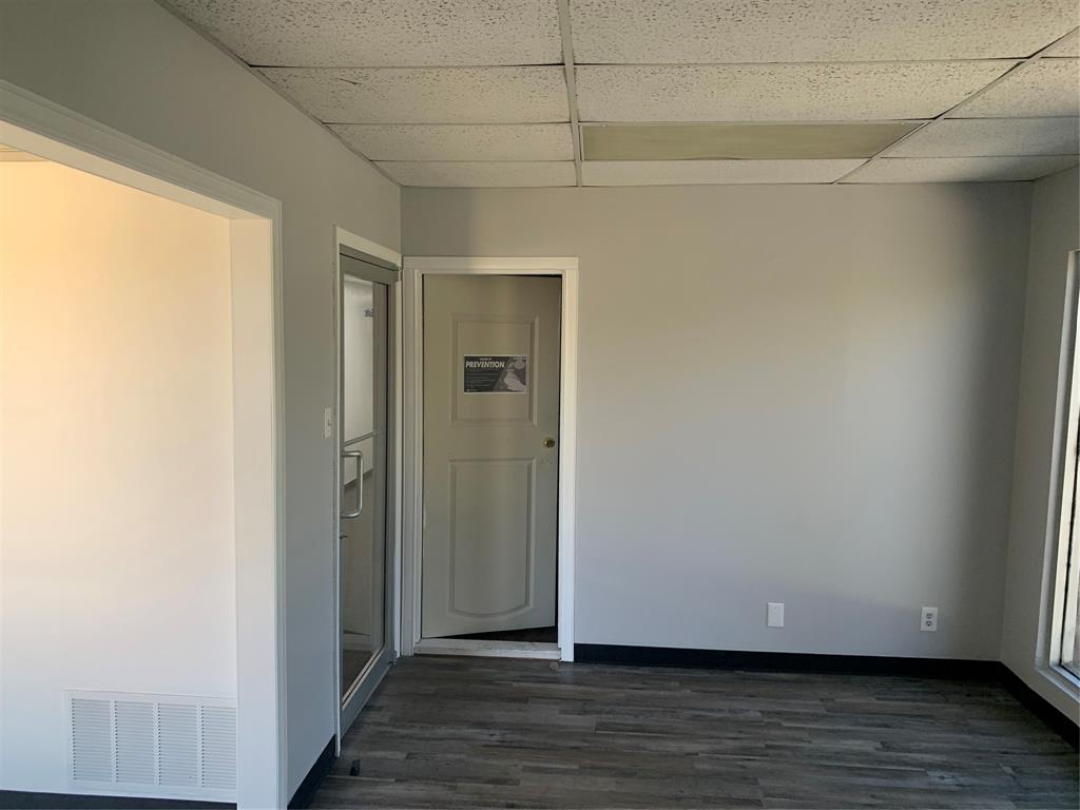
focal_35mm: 26
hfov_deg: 67.3
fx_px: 811
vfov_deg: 53.1
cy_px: 405
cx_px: 540
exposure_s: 1/121
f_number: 1.8
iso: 64
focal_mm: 4.25
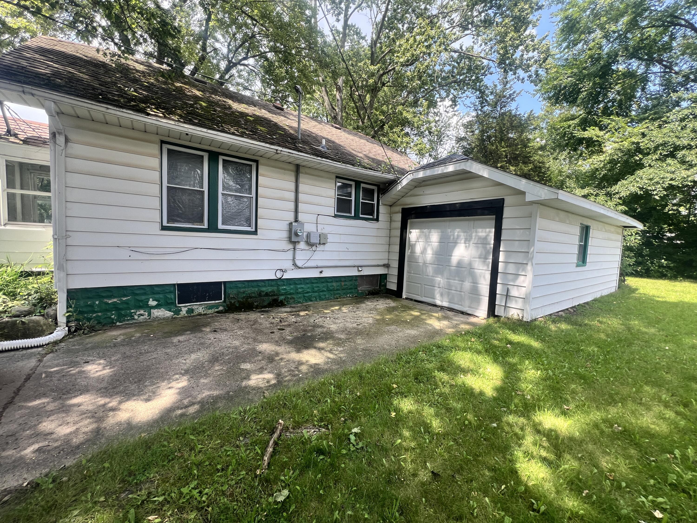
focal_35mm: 13
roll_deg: -2.4
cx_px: 348
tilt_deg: -3.1
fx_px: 262
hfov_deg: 106.2
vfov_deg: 89.9
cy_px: 262
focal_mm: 1.57
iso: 32
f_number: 1.8
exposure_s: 1/279
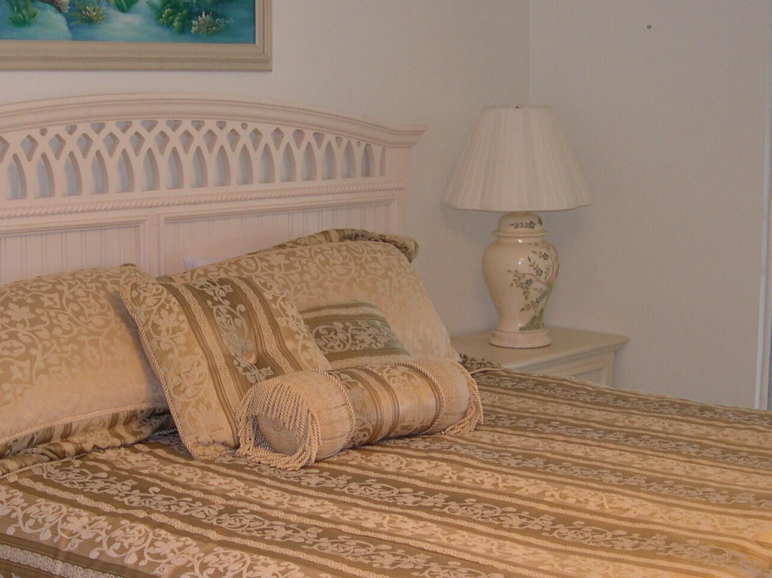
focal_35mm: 67
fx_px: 1494
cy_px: 313
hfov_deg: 28.8
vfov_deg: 21.9
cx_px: 274
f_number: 2.8
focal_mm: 8
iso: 100
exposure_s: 1/30
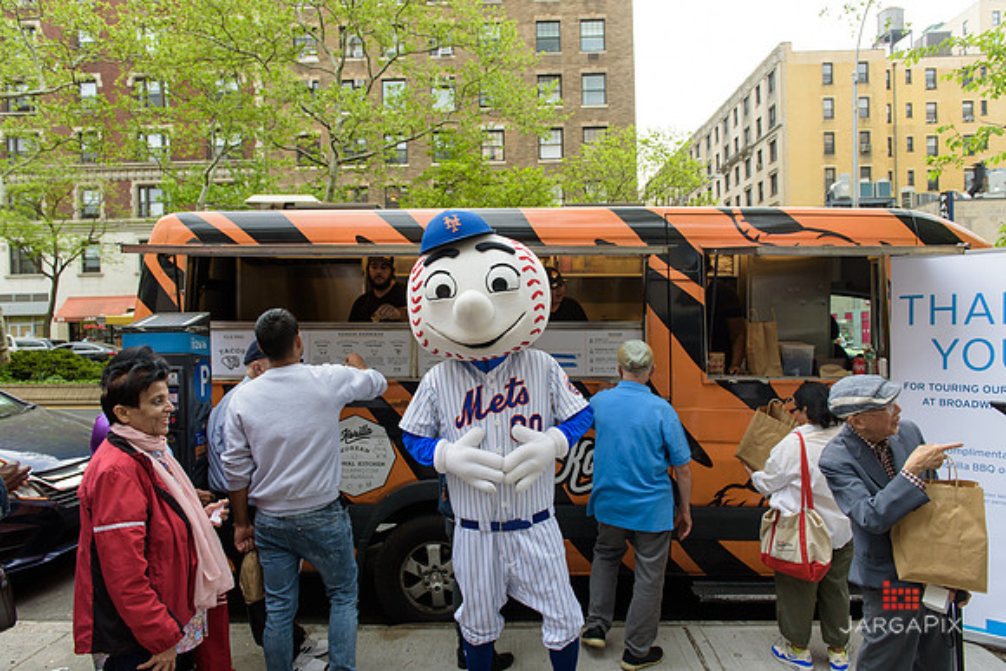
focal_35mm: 24
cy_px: 336
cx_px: 503
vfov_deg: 53.2
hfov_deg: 73.7
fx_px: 671
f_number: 4
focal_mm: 24
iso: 200
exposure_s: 1/250
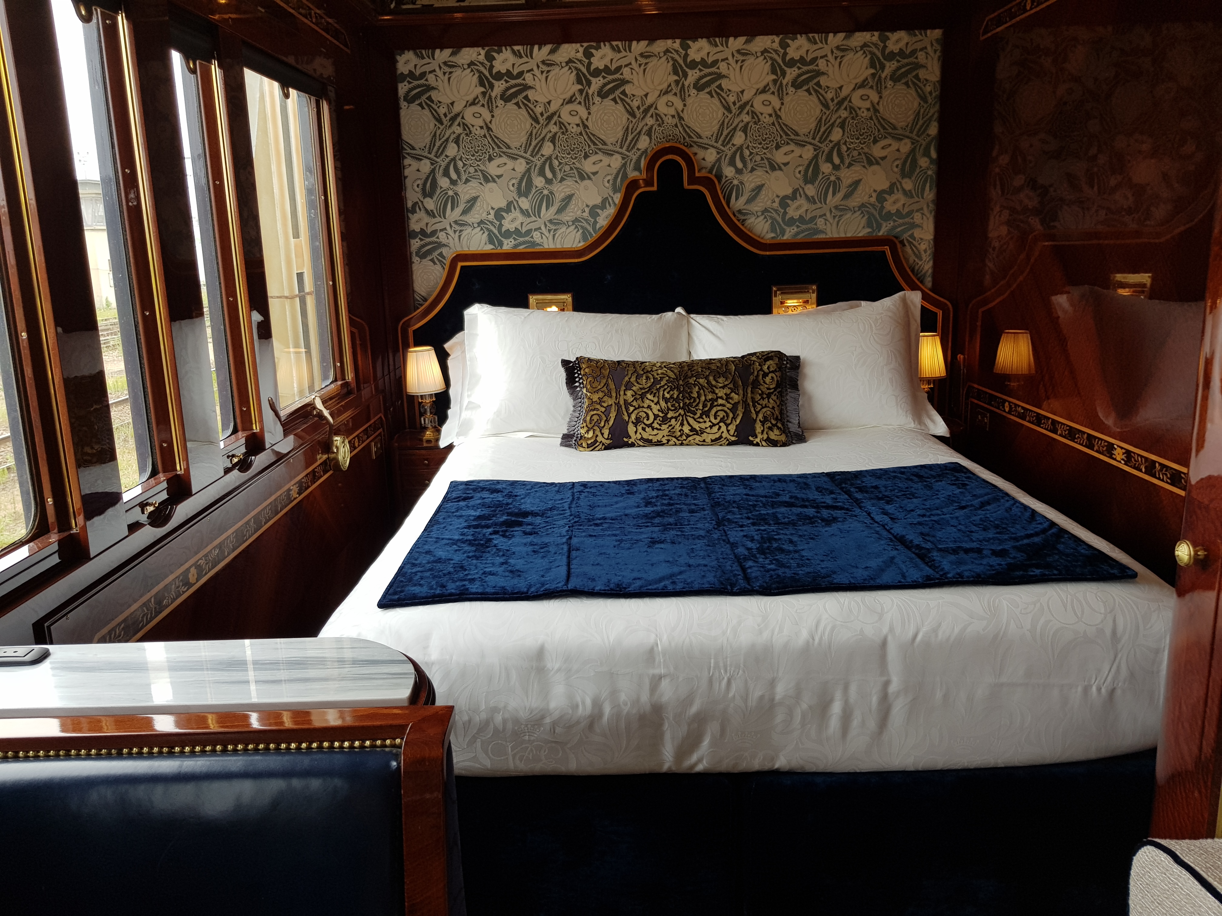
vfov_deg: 53.1
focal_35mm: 26
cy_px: 458
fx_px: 918
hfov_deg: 67.3
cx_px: 611
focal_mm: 4.2
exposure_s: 1/154
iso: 40
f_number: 1.7
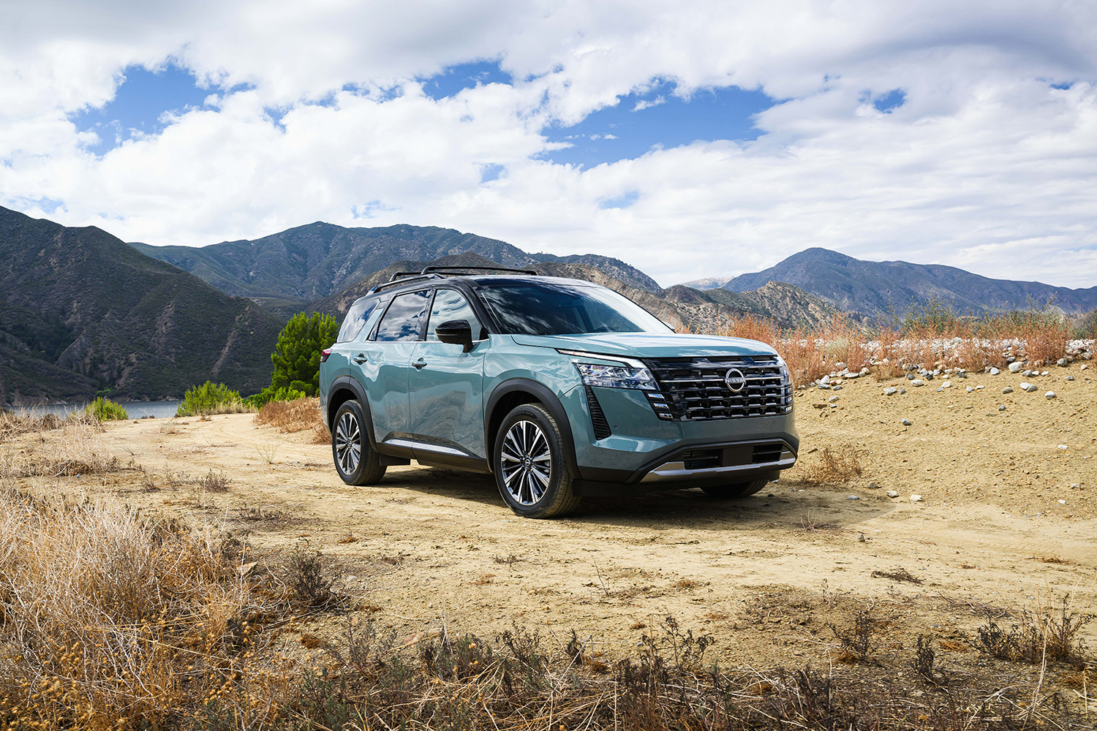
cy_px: 366
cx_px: 548
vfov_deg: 38.9
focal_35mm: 34
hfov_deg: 55.8
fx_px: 1036
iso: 100
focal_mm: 34
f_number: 5.6
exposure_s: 1/250
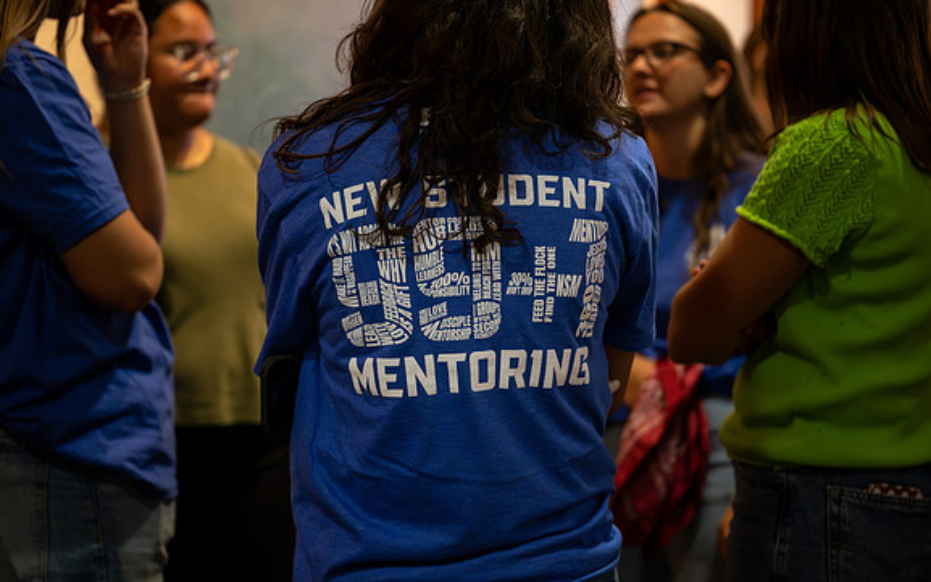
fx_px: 1954
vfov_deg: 17.0
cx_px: 454
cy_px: 276
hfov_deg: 26.8
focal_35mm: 77
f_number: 2.8
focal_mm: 70
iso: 2000
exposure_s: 1/125
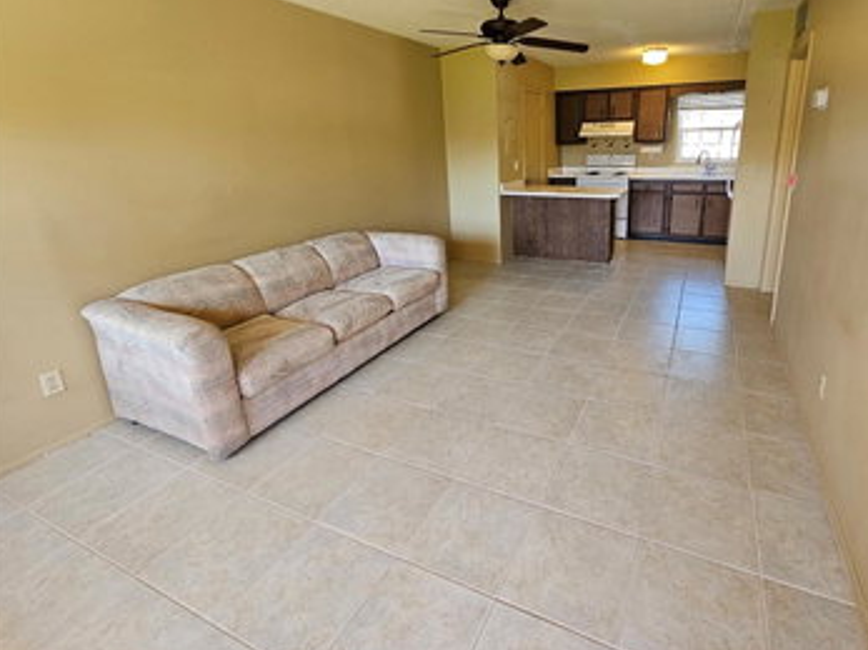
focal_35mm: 16
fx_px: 401
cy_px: 260
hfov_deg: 93.3
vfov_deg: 77.2
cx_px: 522
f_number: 2.2
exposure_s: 1/60
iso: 160
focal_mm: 2.2
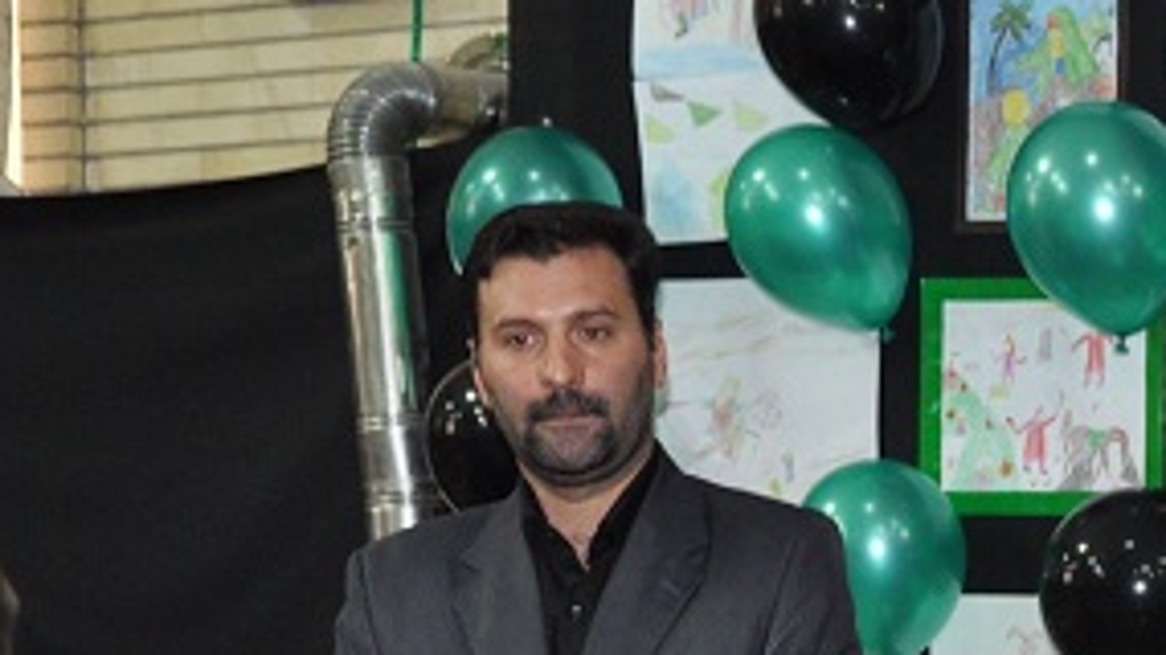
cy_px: 823
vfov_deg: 8.4
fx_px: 4388
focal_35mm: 142
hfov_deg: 14.5
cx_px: 1542
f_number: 4.2
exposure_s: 1/60
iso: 640
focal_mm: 30
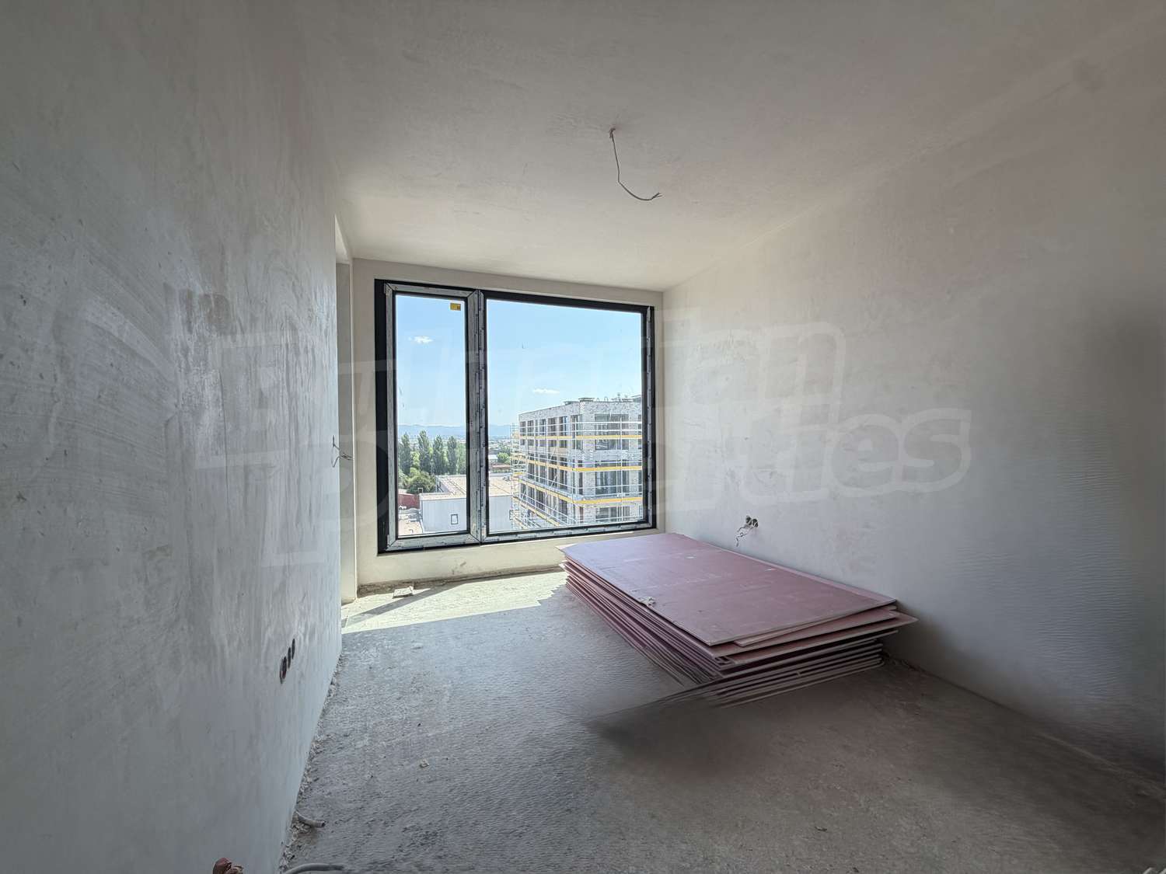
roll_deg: +0.8
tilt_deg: -0.1
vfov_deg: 85.7
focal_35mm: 14
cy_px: 437
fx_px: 472
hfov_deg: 102.1
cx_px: 583
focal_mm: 2.22
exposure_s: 1/357
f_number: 2.2
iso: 50
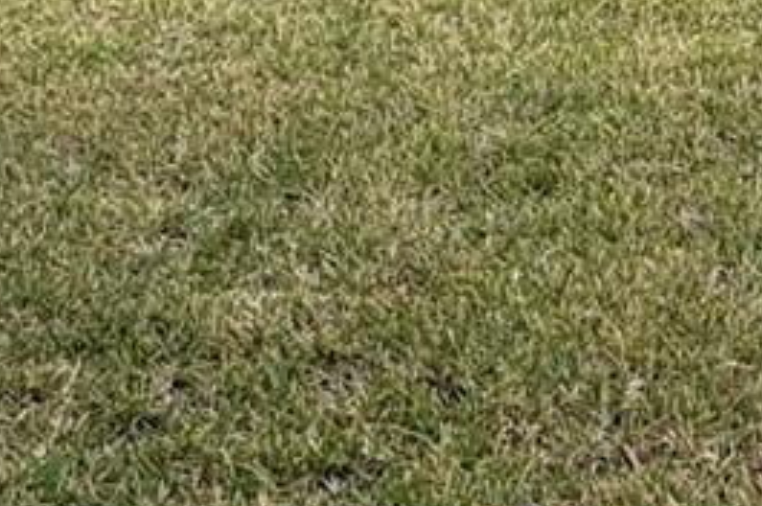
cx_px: 736
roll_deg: +1.5
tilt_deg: -13.3
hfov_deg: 22.4
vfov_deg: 15.0
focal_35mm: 88
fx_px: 1860
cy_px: -72
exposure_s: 1/840
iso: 50
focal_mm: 2.22
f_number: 2.2
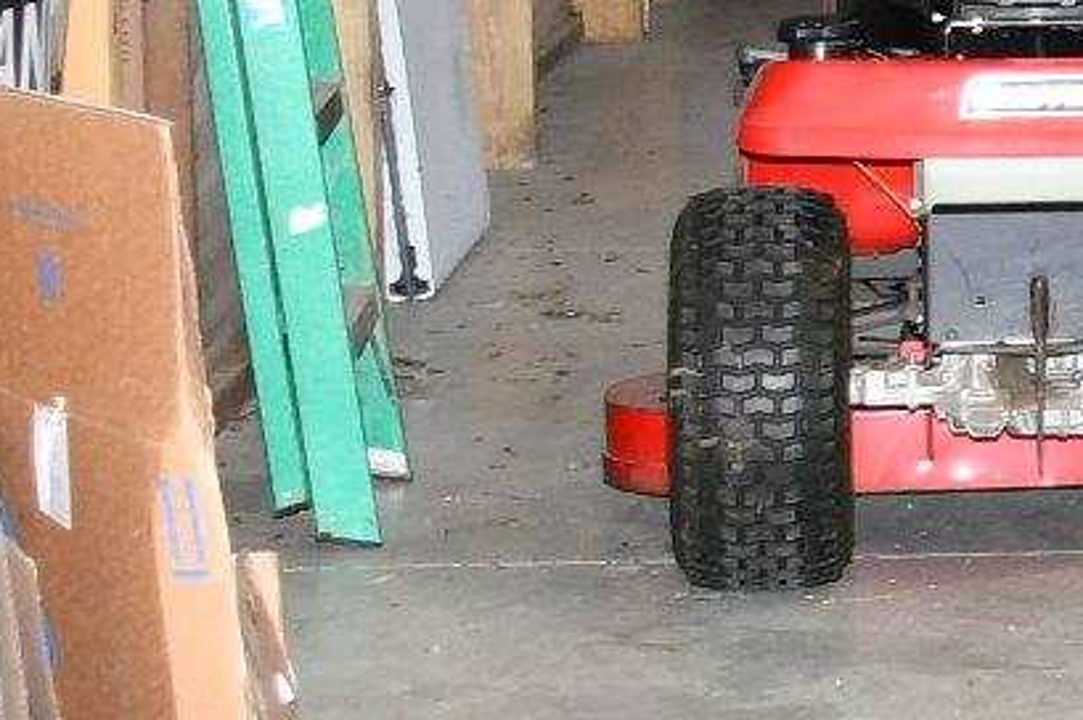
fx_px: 5531
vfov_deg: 7.4
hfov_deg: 9.4
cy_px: -148
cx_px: 2950
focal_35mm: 184
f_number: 4
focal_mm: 18
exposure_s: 1/60
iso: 360
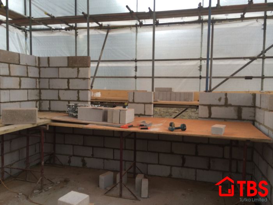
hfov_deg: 60.0
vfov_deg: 46.8
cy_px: 102
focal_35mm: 30
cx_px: 136
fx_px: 237
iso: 40
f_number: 2.2
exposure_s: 1/120
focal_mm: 4.12
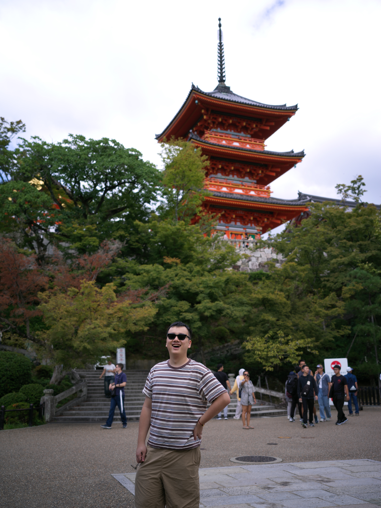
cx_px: 190
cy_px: 254
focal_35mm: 35
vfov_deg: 52.6
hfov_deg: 40.7
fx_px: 513
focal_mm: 45
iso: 100
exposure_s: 1/350
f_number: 4
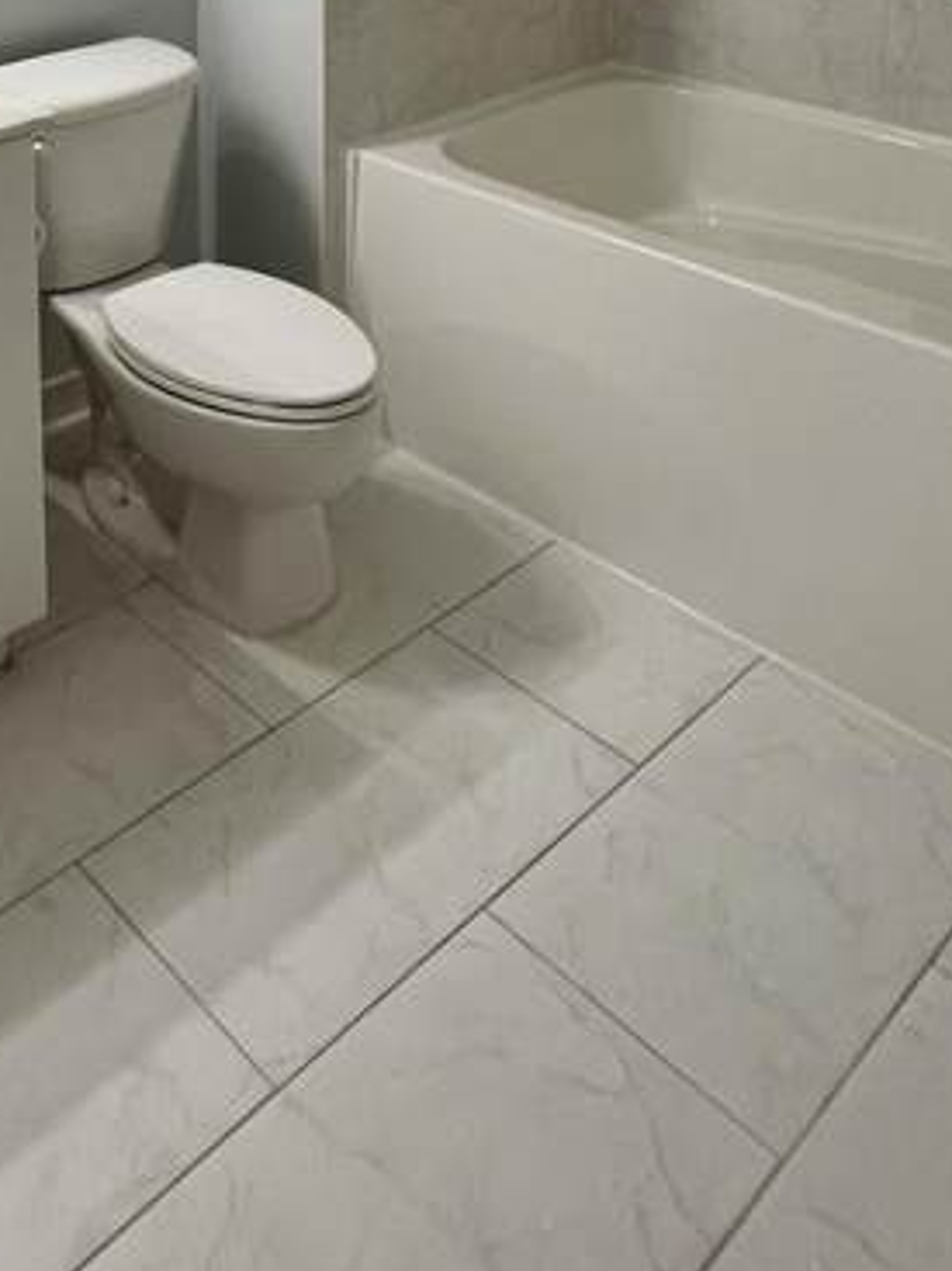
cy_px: -100
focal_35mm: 34
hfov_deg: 37.9
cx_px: 31
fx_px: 1247
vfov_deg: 43.1
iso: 125
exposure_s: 1/60
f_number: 1.8
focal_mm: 1.57
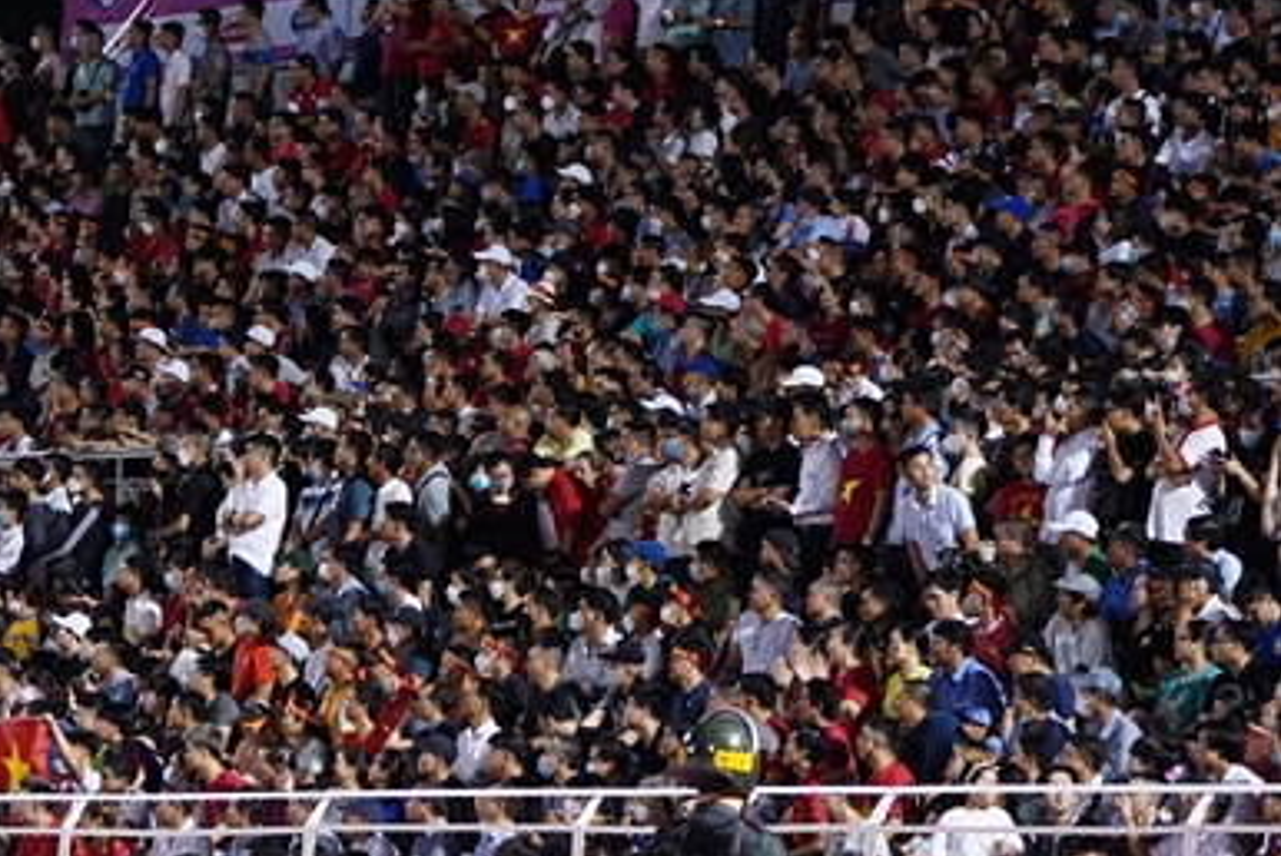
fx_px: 8297
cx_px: -209
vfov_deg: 5.9
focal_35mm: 233
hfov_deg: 8.7
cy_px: 448
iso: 4000
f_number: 4.5
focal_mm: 100
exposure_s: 1/160
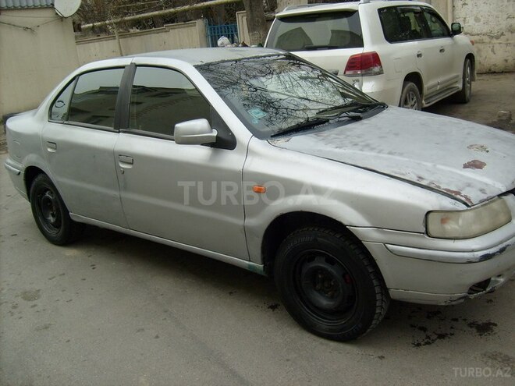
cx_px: 258
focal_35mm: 35
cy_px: 193
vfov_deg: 40.7
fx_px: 521
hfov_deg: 52.6
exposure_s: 1/125
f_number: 7.1
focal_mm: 5.8
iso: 80
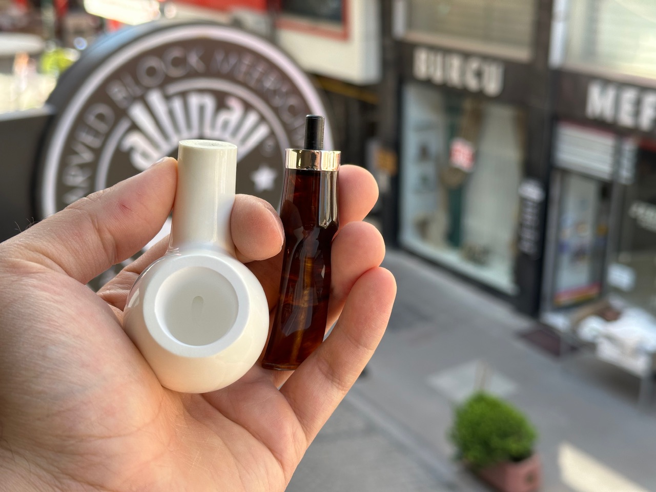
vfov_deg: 30.3
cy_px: 246
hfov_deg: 39.7
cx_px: 328
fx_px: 910
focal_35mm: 48
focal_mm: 6.86
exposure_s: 1/439
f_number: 1.78
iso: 64
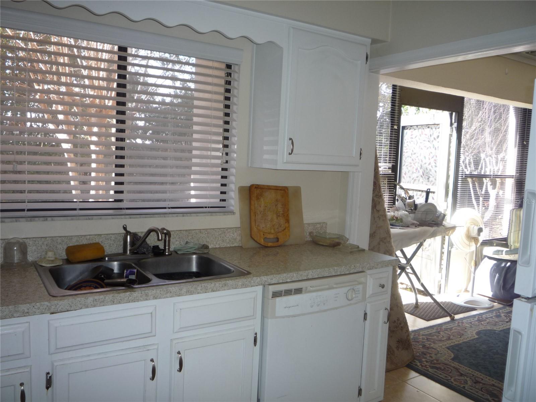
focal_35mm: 30
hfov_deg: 60.0
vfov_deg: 46.8
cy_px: 201
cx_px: 268
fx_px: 465
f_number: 3.3
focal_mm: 5.2
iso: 100
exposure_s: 1/30
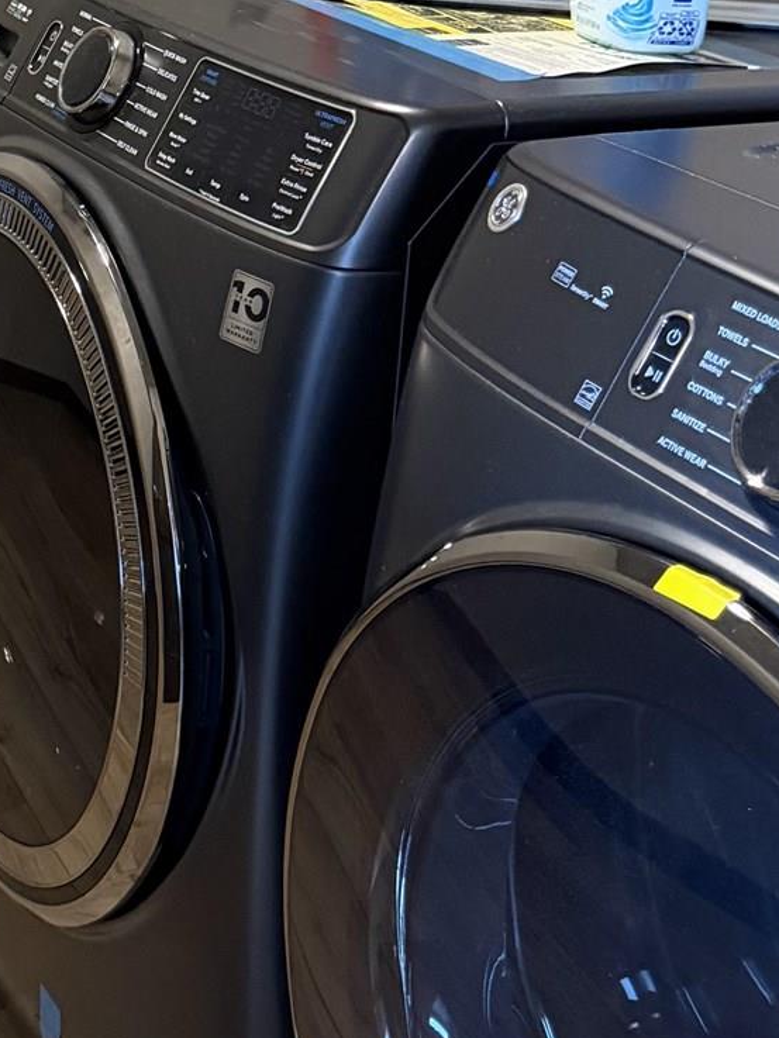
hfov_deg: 17.7
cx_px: -379
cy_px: 89
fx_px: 2250
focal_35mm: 75
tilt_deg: -13.4
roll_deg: -0.5
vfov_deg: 25.1
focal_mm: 6.76
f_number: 1.78
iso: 500
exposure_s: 1/60
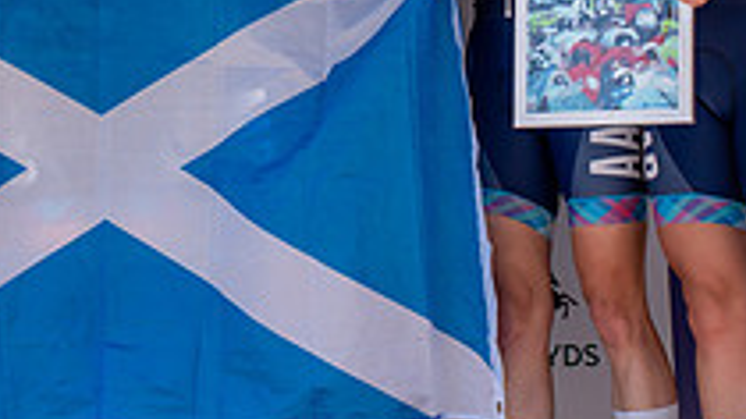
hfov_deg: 9.6
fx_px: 4430
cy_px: -186
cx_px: 6
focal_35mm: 224
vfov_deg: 5.4
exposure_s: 1/800
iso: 100
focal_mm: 69
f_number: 4
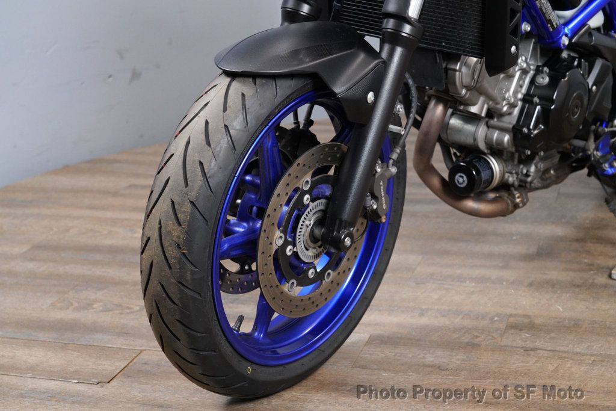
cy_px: 206
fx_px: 1147
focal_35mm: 67
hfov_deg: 30.1
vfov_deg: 20.3
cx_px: 308
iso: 5000
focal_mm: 67
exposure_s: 1/125
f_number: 7.1
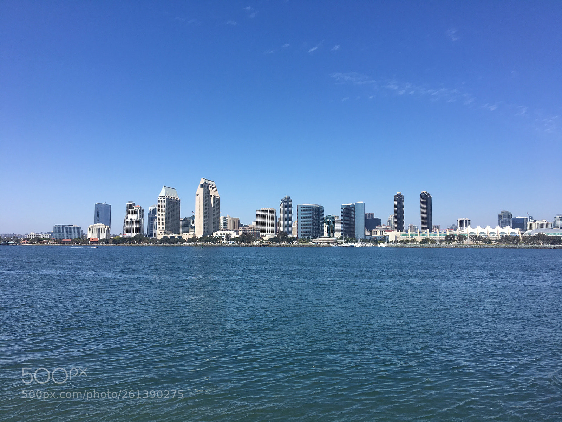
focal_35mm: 29
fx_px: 471
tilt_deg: +2.1
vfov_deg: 48.2
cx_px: 281
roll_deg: +0.5
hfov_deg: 61.7
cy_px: 211
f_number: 2.2
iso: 25
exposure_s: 1/1789
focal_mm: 4.15
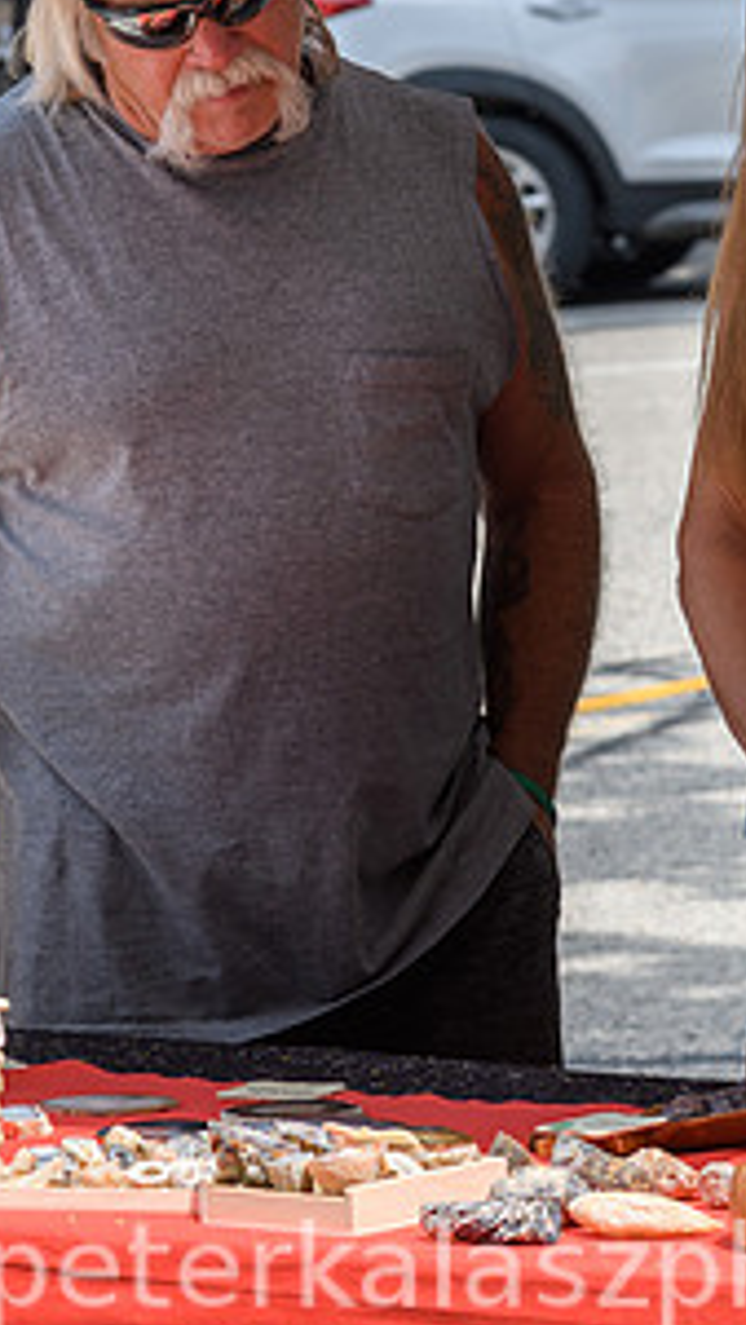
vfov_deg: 9.1
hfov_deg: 5.1
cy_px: 349
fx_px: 8290
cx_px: 686
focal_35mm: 236
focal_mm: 100
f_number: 8
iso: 125
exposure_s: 1/200
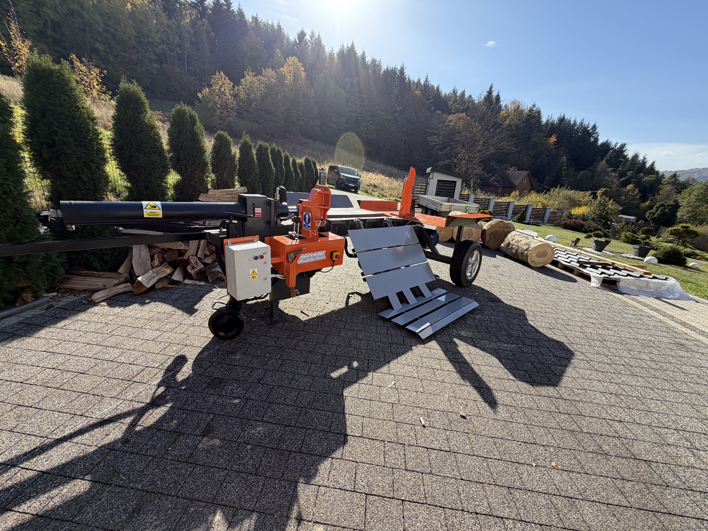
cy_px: 266
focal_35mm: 14
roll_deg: -5.0
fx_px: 286
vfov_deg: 85.7
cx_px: 354
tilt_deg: -17.8
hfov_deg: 102.1
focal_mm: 2.22
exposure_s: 1/619
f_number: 2.2
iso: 40
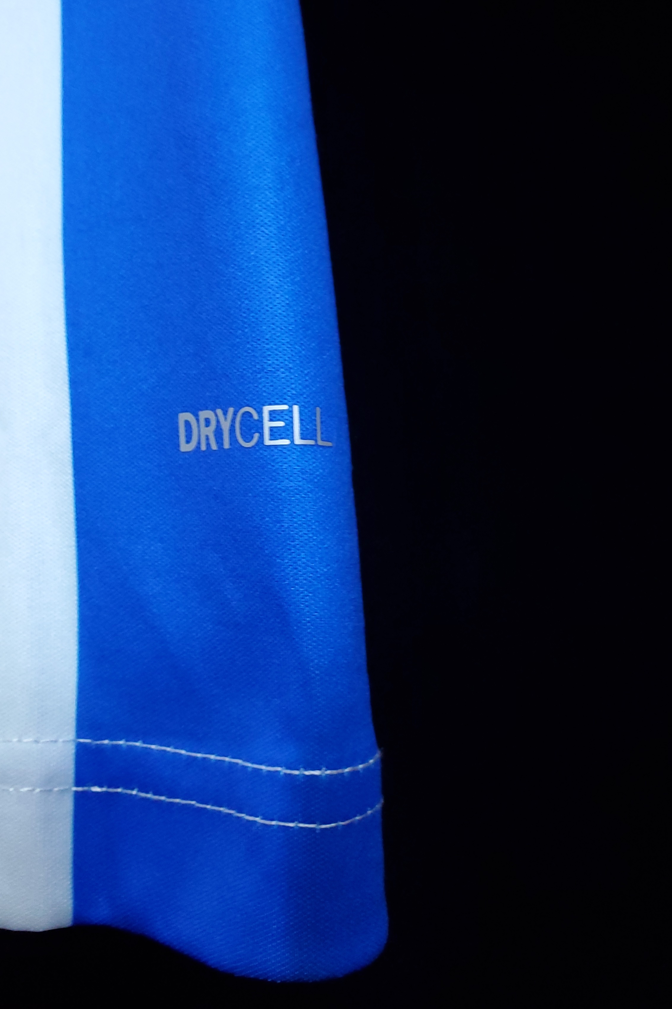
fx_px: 896
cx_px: 296
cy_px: 426
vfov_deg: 58.4
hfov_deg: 41.0
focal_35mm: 32
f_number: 2.4
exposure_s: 1/20
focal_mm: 4.3
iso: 250
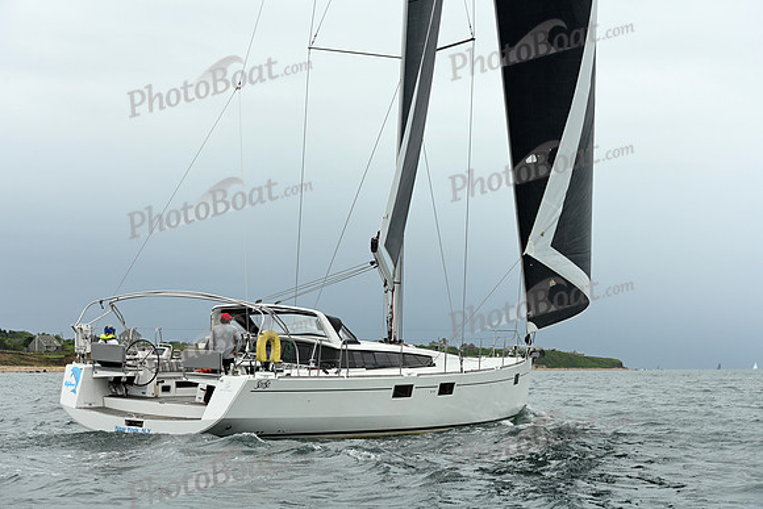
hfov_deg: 28.8
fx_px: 1484
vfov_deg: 19.5
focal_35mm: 70
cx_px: 382
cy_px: 254
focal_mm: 70
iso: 400
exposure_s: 1/800
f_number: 8
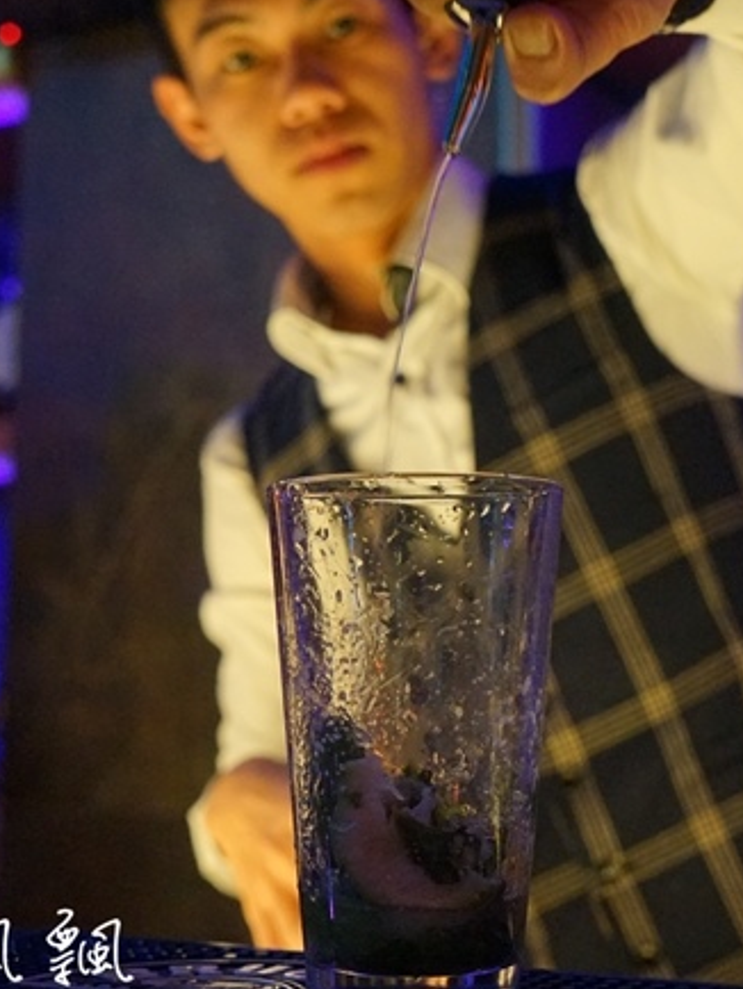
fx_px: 1773
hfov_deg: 23.5
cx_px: 517
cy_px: 443
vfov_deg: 31.2
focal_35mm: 62
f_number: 4
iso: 4000
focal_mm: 35
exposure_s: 1/40
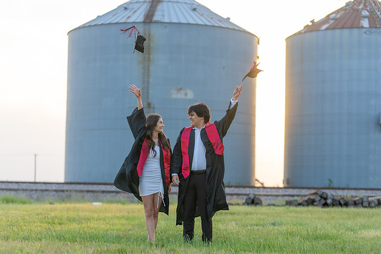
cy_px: 127
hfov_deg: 23.1
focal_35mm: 88
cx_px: 190
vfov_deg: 15.5
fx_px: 932
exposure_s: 1/1000
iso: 640
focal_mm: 88
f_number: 2.8
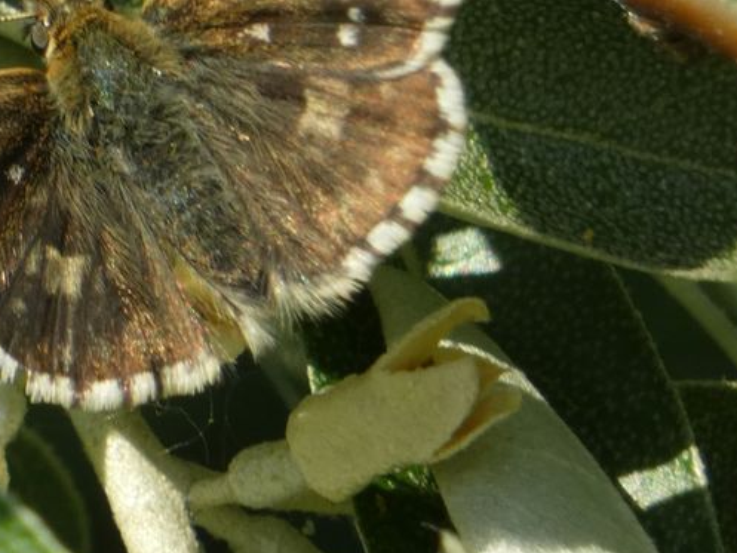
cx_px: 182
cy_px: 117
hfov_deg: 2.2
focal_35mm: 884
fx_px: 18826
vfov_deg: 1.7
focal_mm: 92.3
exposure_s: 1/125
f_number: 5.6
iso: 80
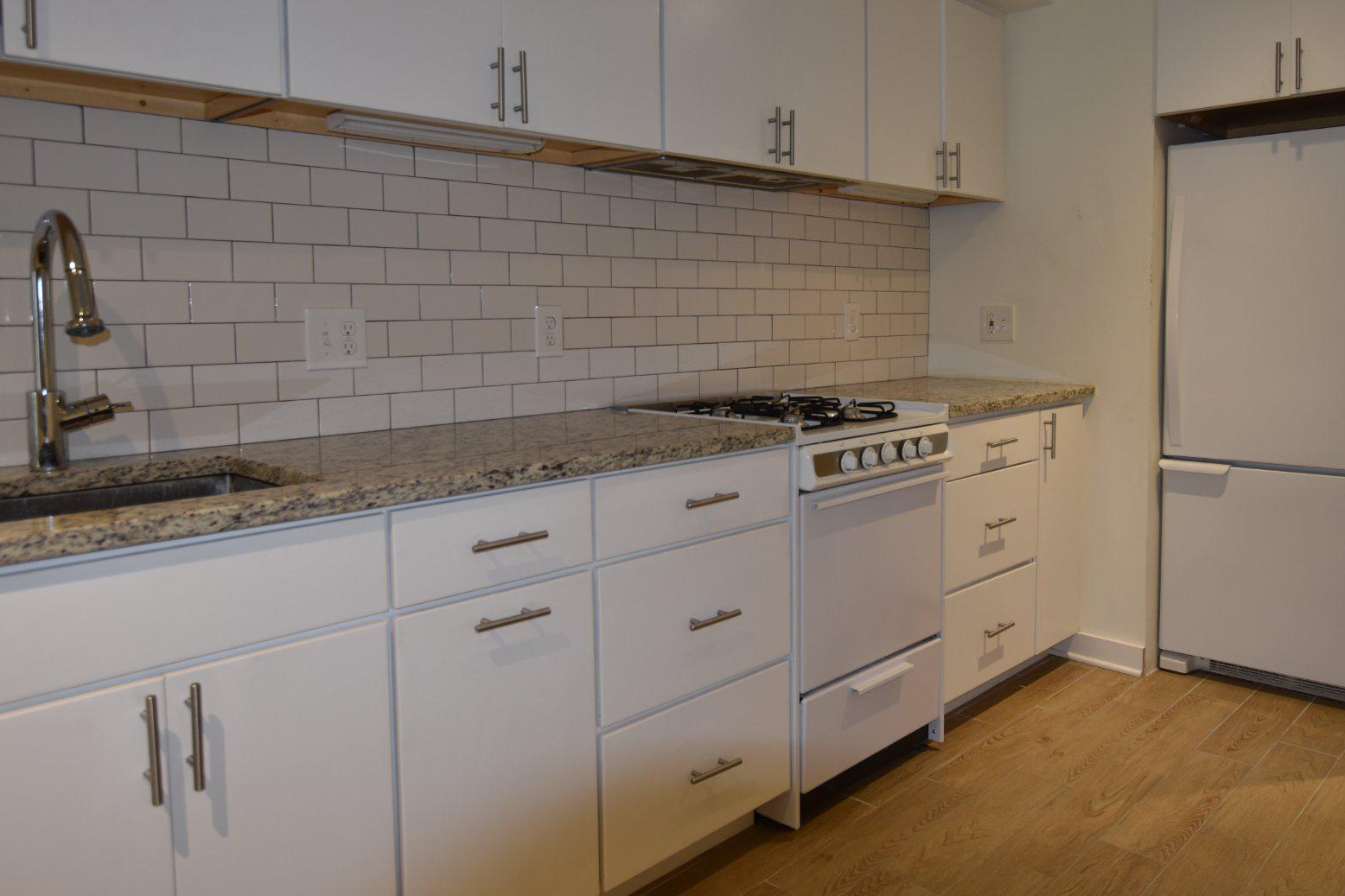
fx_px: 958
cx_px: 758
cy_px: 369
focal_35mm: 26
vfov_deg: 49.9
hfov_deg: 69.8
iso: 100
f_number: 3.5
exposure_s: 1/25
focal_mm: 13
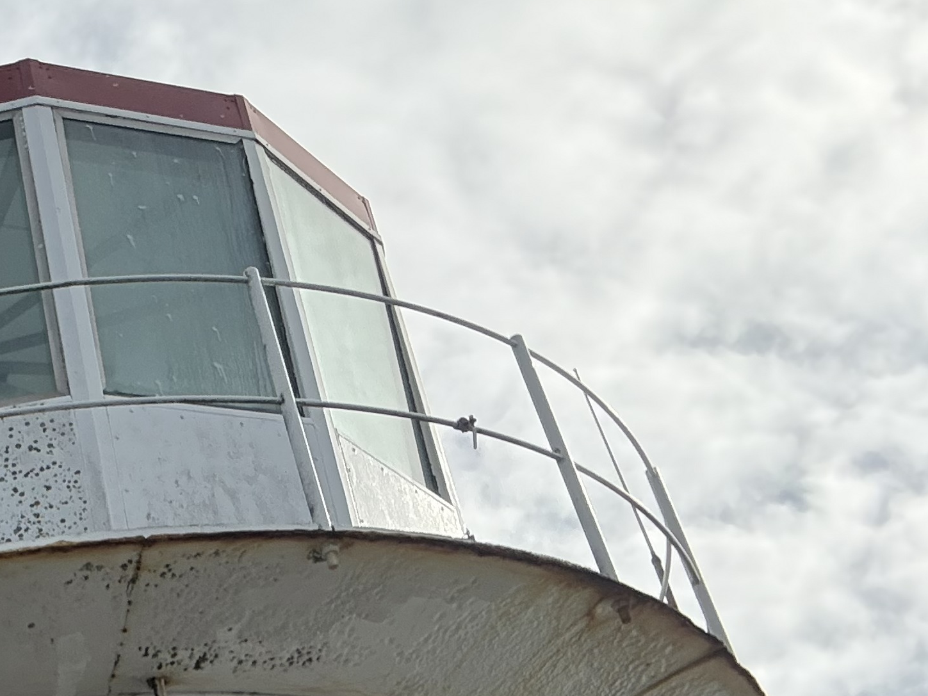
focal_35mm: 64
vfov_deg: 21.7
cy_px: 765
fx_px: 1716
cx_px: -279
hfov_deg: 25.9
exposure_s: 1/2445
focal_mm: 2.69
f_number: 1.9
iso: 40
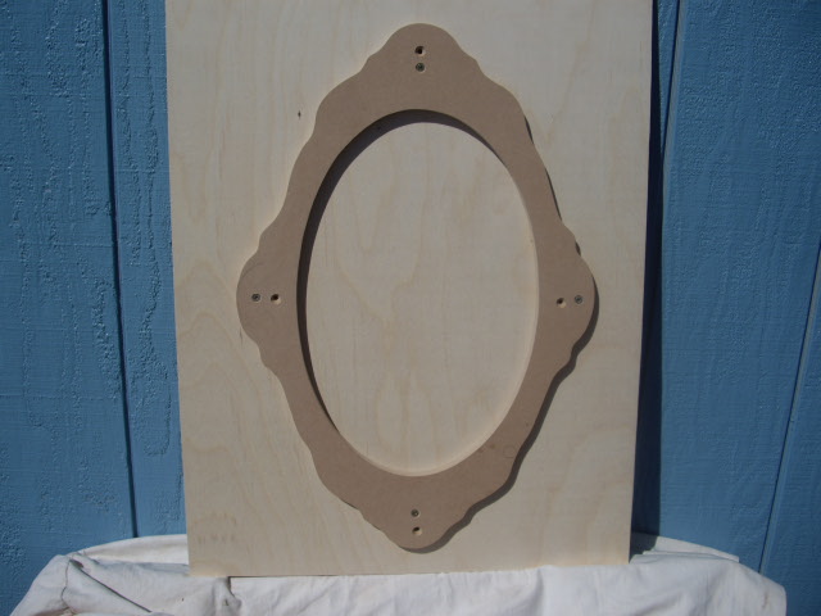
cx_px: 410
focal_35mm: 38
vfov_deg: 37.7
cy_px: 308
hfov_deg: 49.0
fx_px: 901
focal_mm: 7.9
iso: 50
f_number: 5.6
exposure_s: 1/1000
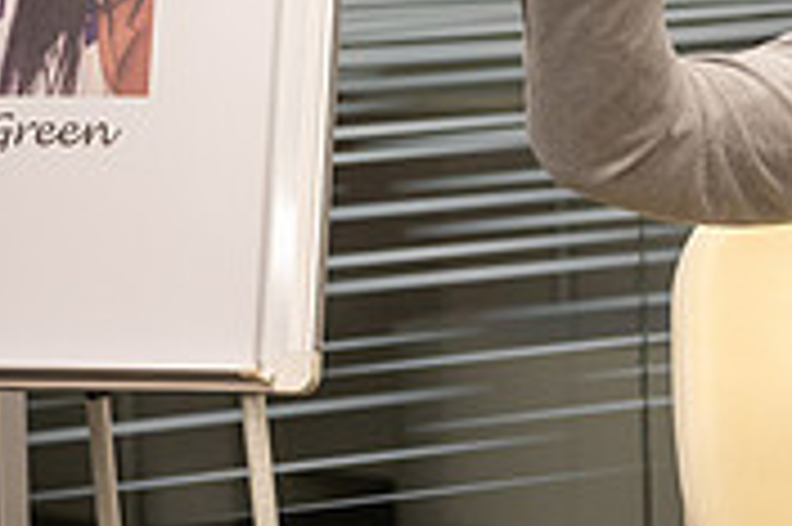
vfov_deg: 3.5
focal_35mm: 396
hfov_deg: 5.2
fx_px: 8704
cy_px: 144
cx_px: 1206
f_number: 4
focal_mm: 120
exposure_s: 1/100
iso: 1600
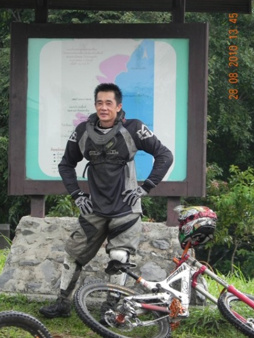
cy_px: 168
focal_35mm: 222
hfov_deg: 6.7
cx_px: 128
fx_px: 2170
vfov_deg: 8.9
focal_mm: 37.7
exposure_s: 1/183
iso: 160
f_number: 5
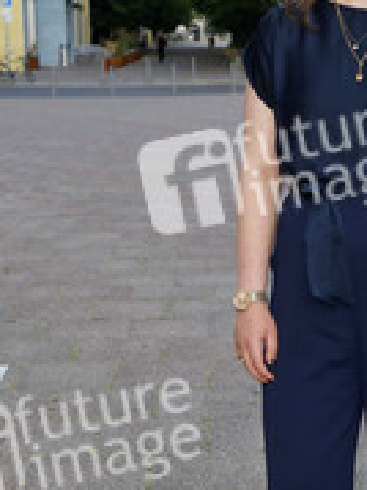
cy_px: 307
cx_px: 359
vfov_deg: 26.6
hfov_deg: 19.6
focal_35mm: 73
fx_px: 1033
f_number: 5.6
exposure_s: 1/200
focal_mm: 34
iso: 320
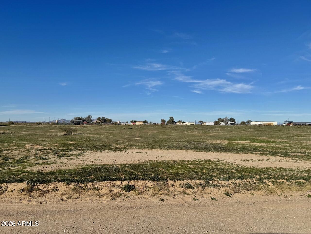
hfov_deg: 71.6
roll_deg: -0.4
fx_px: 216
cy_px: 117
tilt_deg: +2.4
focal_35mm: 24
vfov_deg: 56.8
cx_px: 156
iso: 80
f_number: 1.78
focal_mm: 6.76
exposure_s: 1/9009
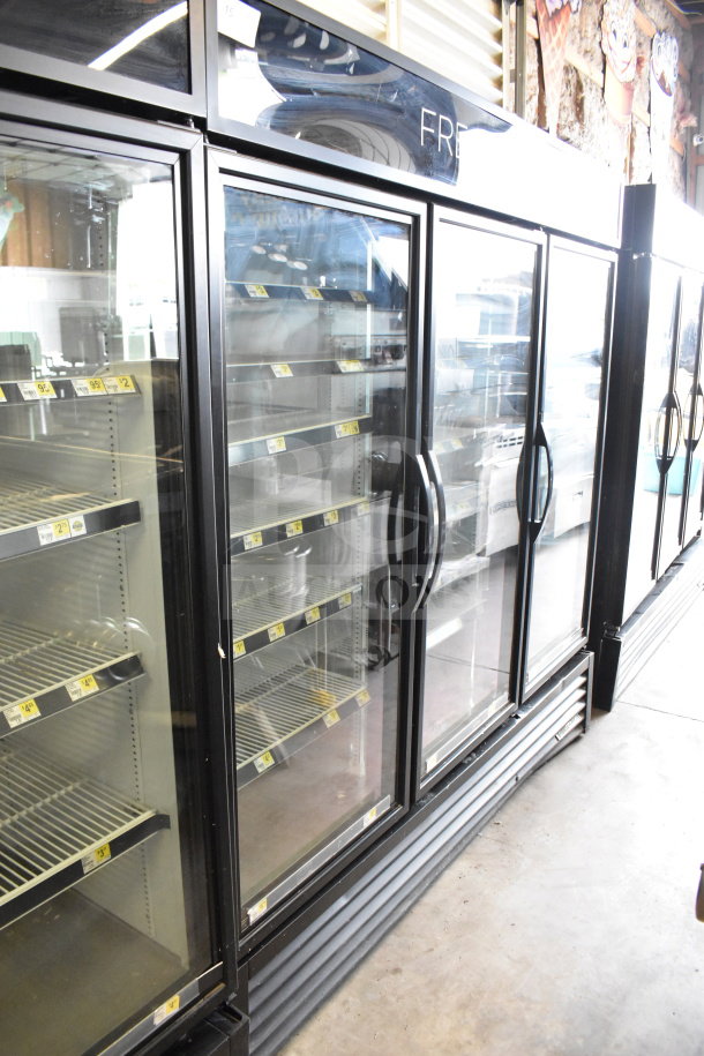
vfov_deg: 67.4
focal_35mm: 27
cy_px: 528
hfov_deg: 47.9
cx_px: 352
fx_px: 792
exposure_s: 1/125
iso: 6400
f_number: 5.6
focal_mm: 18
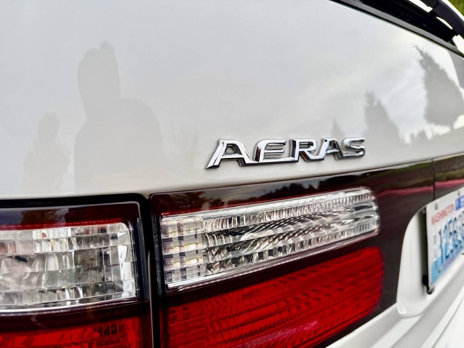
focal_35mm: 24
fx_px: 322
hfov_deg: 71.6
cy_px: 174
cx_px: 232
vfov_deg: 56.8
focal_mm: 6.76
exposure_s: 1/438
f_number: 1.78
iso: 80
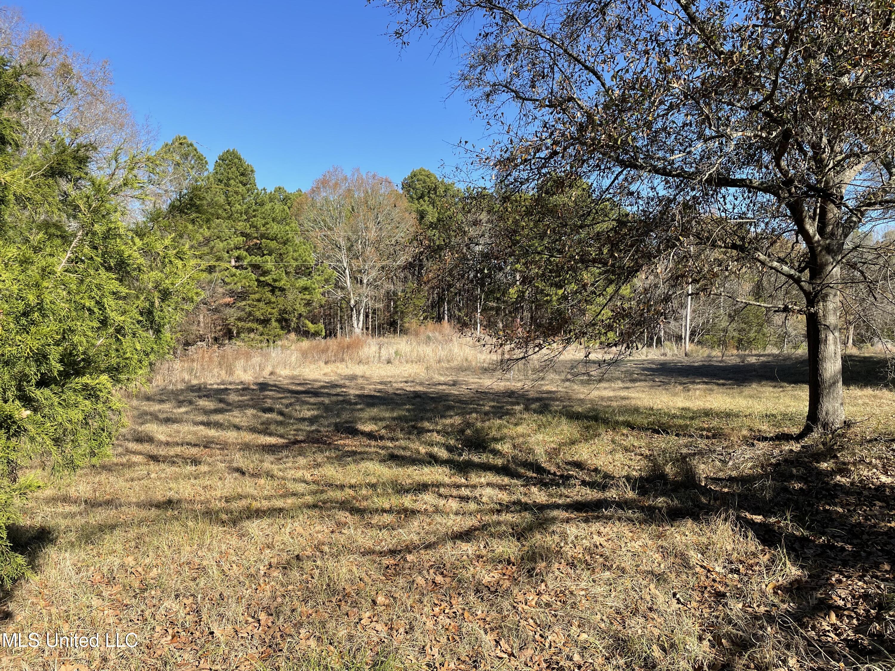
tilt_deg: -0.9
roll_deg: -0.9
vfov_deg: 53.1
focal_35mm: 26
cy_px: 336
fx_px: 672
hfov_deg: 67.3
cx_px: 448
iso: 32
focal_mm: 4.2
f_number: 1.6
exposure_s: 1/1795
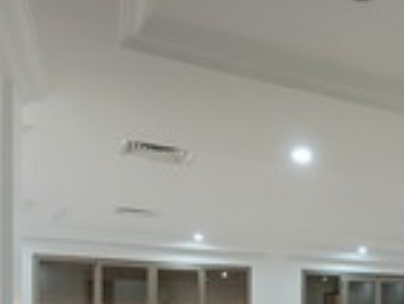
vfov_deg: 31.1
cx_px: 377
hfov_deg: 40.7
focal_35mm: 42
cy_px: 323
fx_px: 491
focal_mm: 1.74
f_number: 2.2
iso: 100
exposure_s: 1/50
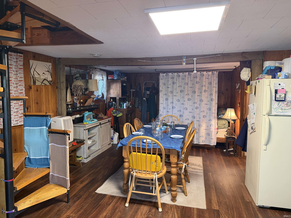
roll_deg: -0.2
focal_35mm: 24
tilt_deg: -3.9
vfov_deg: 56.8
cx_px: 146
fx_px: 202
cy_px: 109
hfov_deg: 71.6
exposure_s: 1/60
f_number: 1.78
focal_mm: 6.76
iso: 320
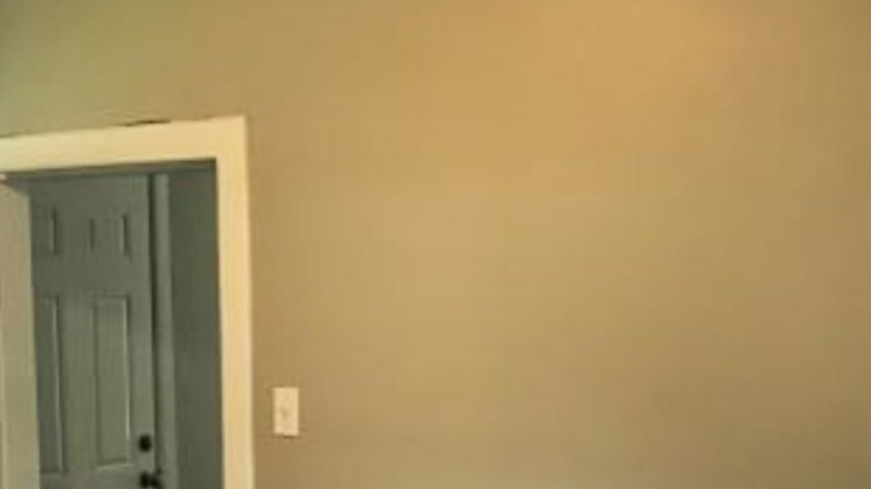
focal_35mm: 63
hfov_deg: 33.3
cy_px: 556
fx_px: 1454
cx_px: 396
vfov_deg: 18.3
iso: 40
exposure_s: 1/24
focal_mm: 3.99
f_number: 1.8
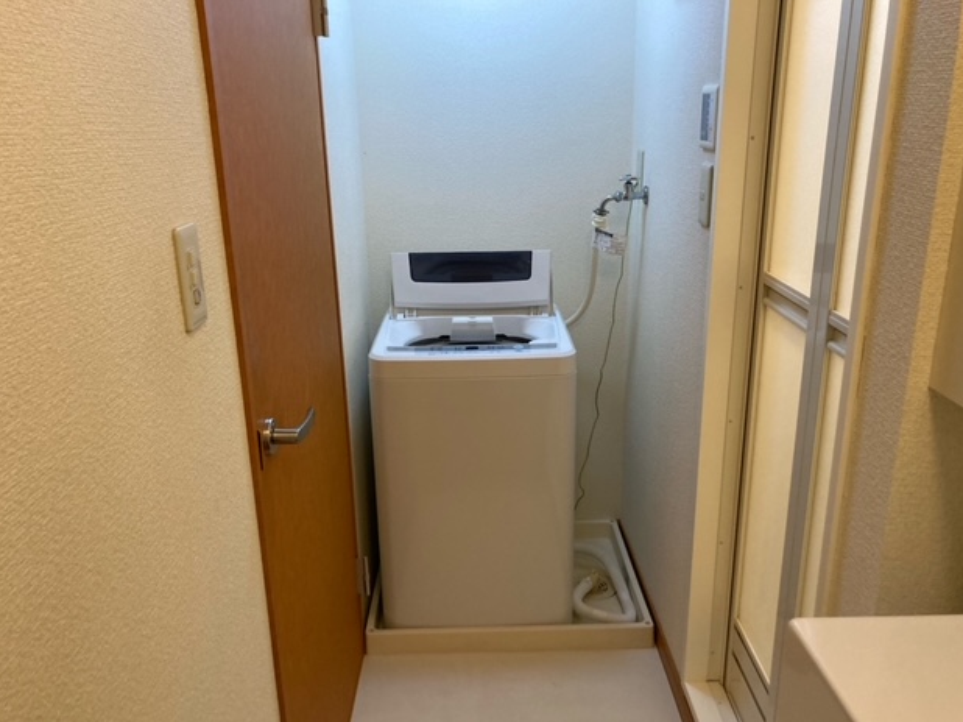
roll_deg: +1.4
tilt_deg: -16.6
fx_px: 806
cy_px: 373
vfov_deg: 48.2
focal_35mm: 29
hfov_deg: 61.7
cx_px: 492
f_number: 1.8
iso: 160
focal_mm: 3.99
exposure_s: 1/50
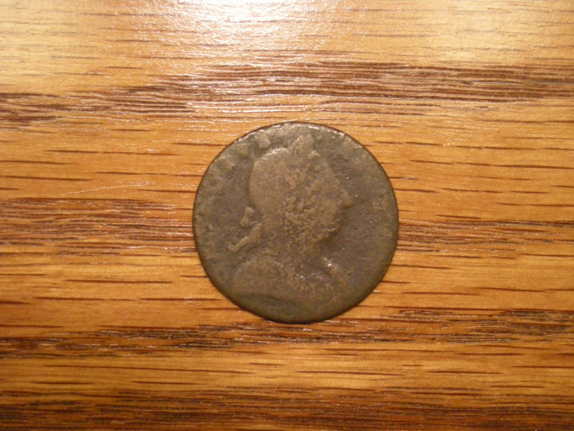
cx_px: 287
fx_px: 1260
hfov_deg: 25.7
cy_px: 216
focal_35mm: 76
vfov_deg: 19.4
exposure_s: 1/21.2
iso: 400
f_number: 3.9
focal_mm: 12.3
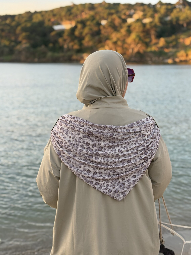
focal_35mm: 48
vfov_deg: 39.7
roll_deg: -0.6
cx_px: 96
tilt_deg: -11.3
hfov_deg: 30.3
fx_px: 353
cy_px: 128
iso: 64
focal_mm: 6.76
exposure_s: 1/327
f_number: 1.78
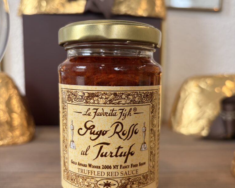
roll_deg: -0.2
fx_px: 236
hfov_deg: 52.9
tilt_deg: -8.5
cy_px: 108
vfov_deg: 43.2
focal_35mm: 34
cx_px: 118
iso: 100
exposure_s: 1/50
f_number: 1.6
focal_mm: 5.96
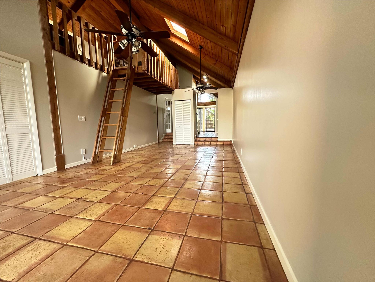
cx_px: 188
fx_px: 152
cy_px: 141
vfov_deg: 85.7
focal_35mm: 14
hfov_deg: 102.1
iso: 250
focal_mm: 2.22
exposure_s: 1/99
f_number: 2.2
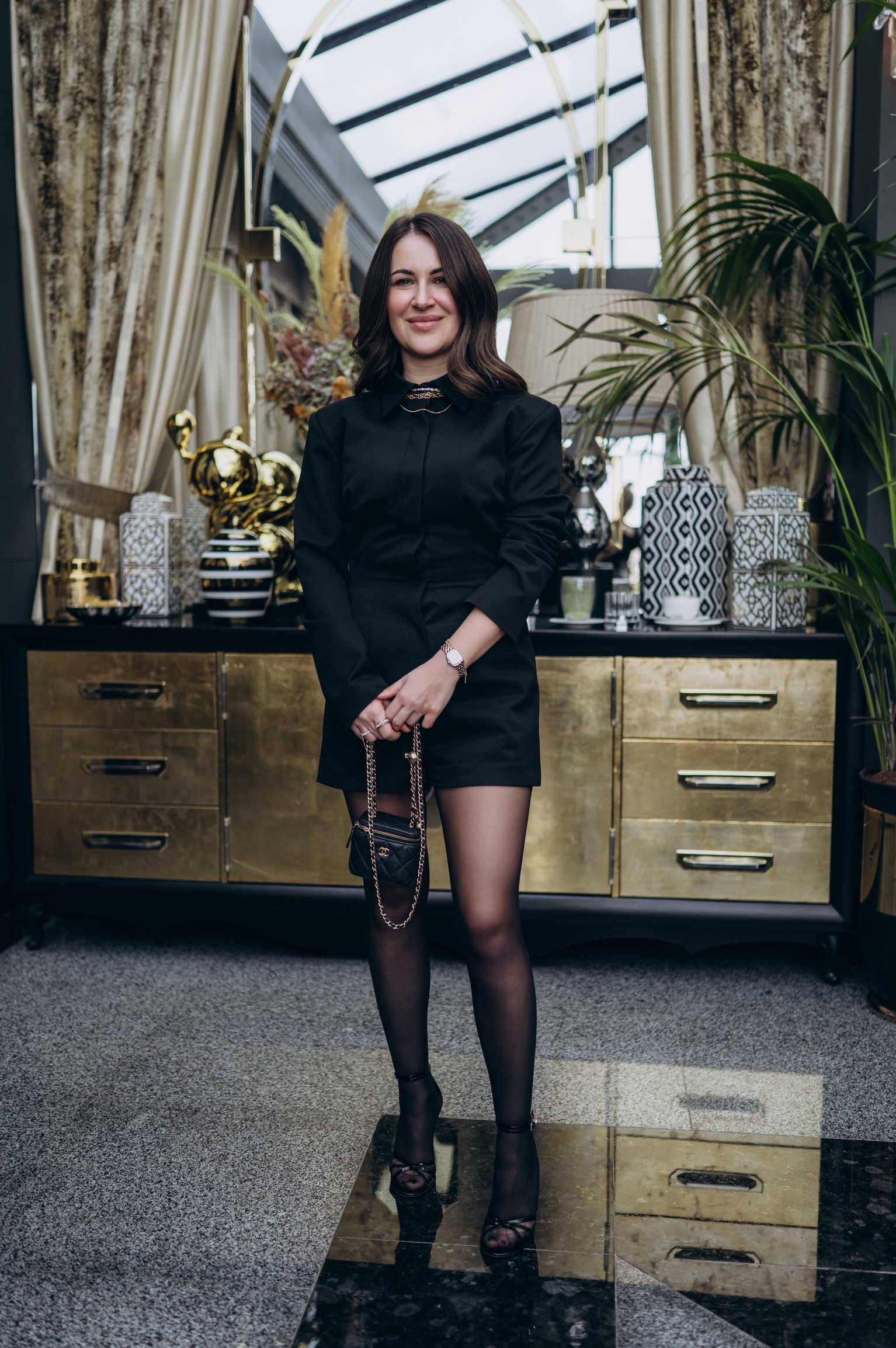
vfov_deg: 54.5
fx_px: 1309
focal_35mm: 35
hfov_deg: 37.8
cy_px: 674
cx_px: 448
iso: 100
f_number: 1.8
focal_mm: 35
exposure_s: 1/320
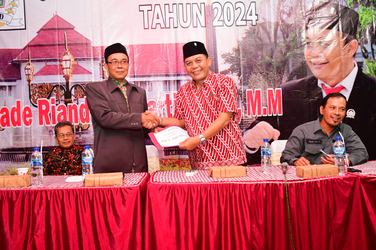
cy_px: 125
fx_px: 345
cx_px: 188
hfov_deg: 57.2
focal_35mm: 33
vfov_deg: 40.0
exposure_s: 1/60
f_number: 3.5
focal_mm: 22
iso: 1600
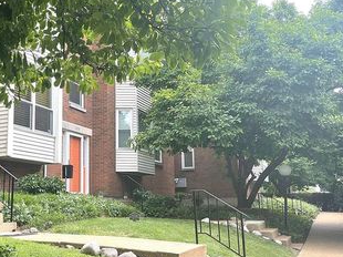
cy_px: 142
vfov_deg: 34.3
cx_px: 125
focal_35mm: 42
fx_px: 416
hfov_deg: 44.4
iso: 32
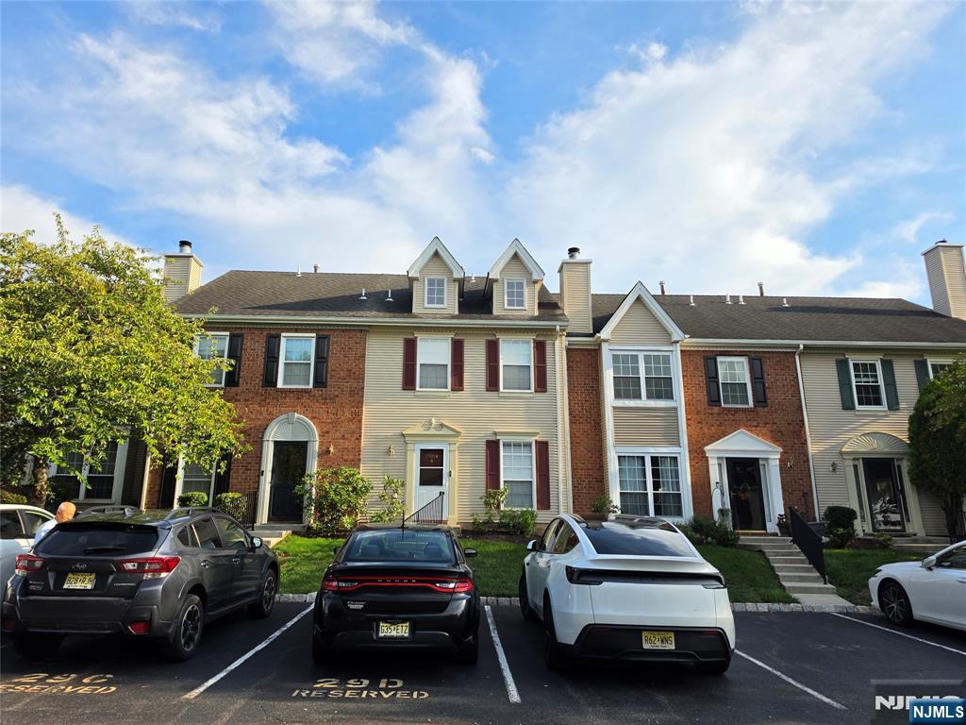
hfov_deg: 73.9
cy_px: 362
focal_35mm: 23
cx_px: 483
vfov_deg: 58.9
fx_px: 642
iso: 64
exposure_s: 1/5605
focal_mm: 6.5
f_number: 1.4
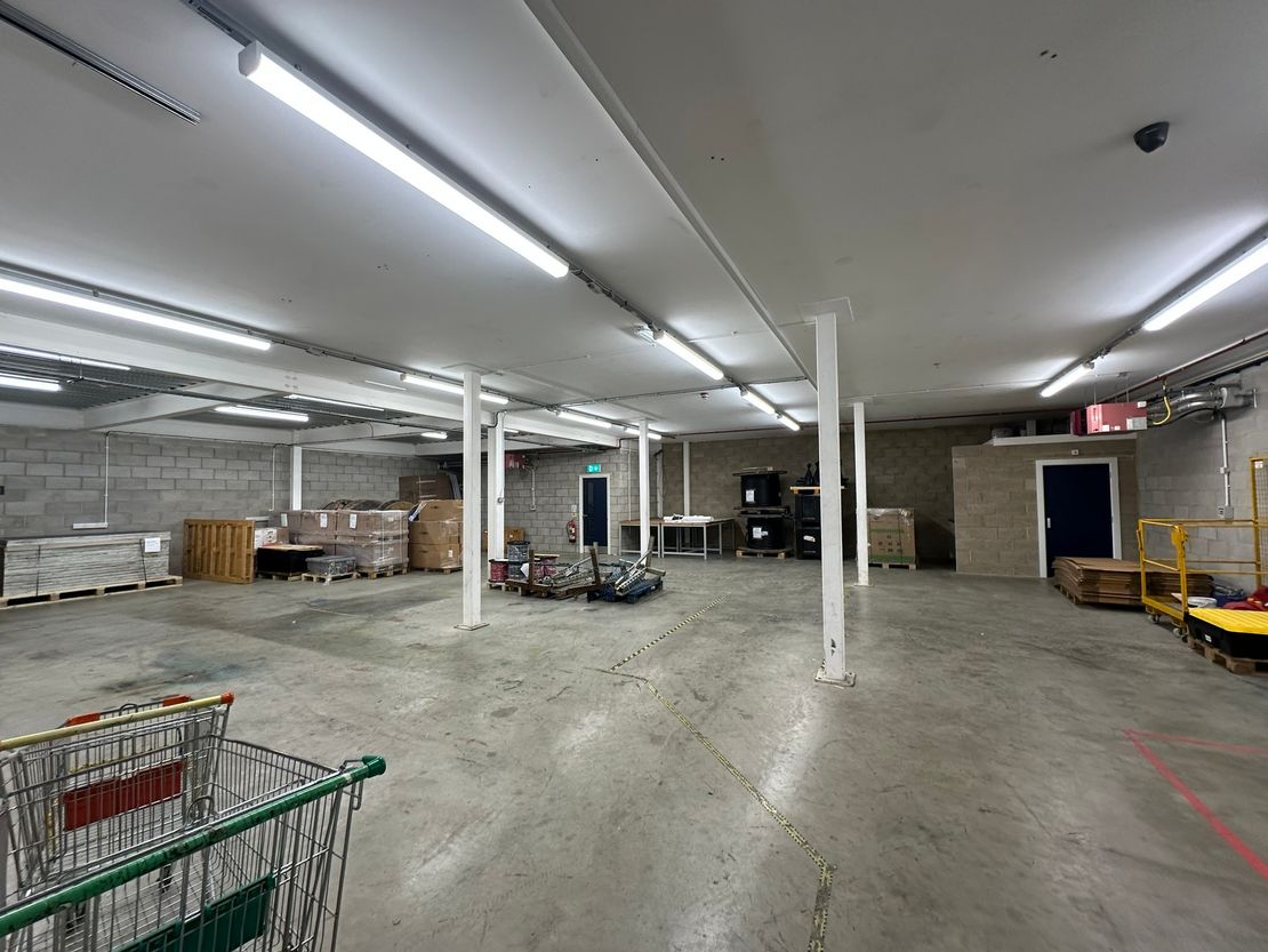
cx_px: 634
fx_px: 513
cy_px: 476
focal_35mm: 14
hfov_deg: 102.1
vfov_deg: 85.7
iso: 125
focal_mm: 2.22
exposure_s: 1/100
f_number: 2.2
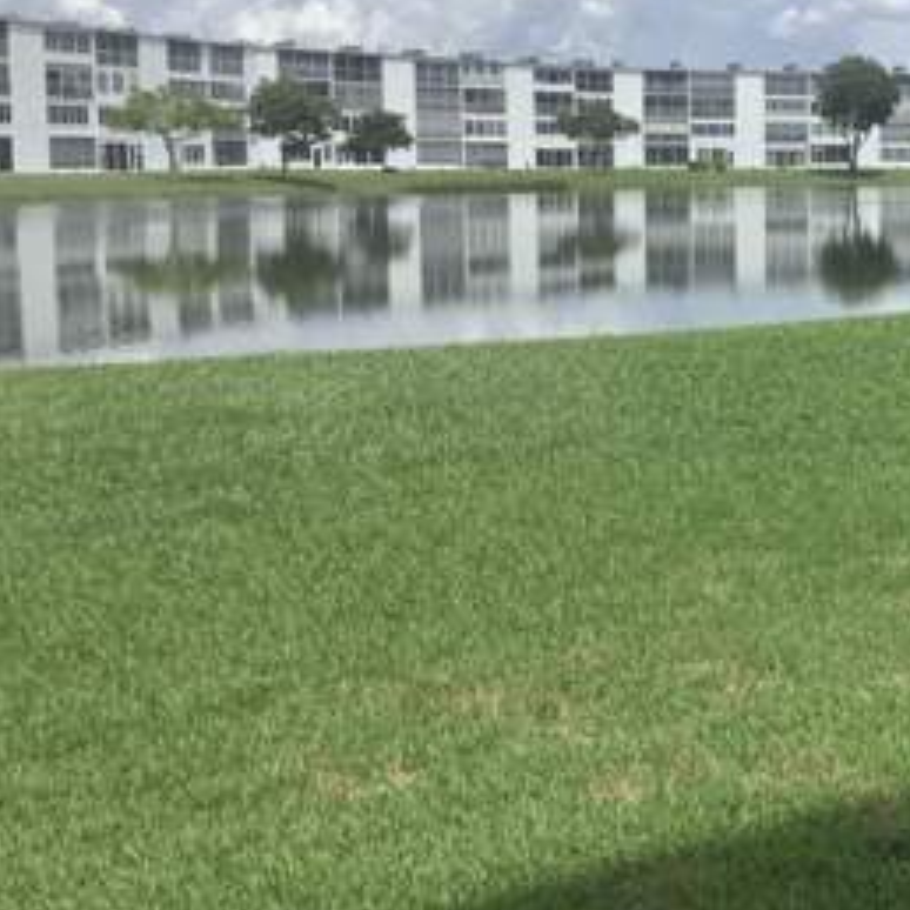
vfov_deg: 33.1
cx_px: 839
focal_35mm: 51
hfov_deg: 31.6
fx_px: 1517
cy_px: 305
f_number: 2.4
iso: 25
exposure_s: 1/1988
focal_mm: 3.3
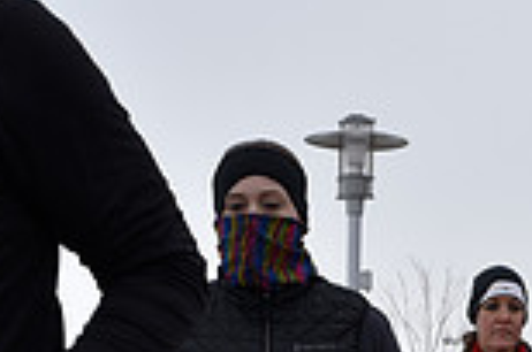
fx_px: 2006
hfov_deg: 15.0
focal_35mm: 136
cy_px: 623
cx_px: 453
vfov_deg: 9.6
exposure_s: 1/320
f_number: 9
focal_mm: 36
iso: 400
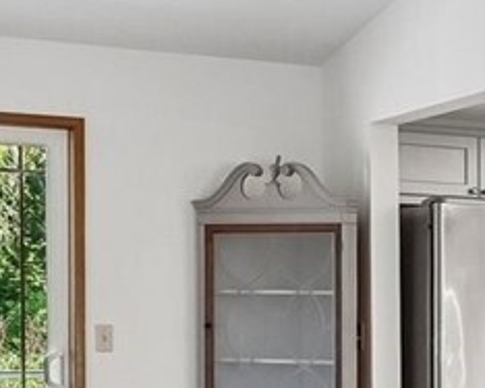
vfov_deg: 13.9
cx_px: 579
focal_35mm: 109
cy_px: 412
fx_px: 1564
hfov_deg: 16.9
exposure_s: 1/30
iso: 1600
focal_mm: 16
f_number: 8
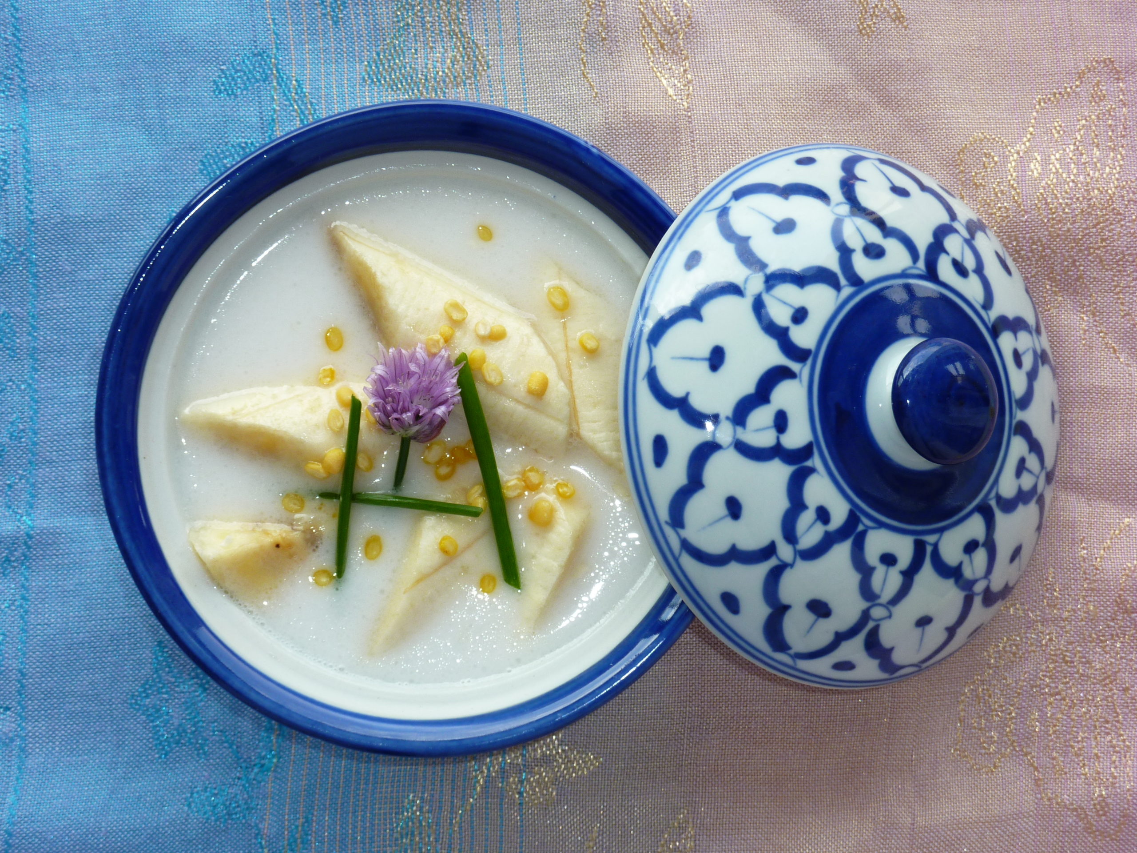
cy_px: 426
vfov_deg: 18.9
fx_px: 2562
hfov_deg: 25.0
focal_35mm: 78
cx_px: 568
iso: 100
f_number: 4.2
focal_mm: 12.8
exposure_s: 1/125
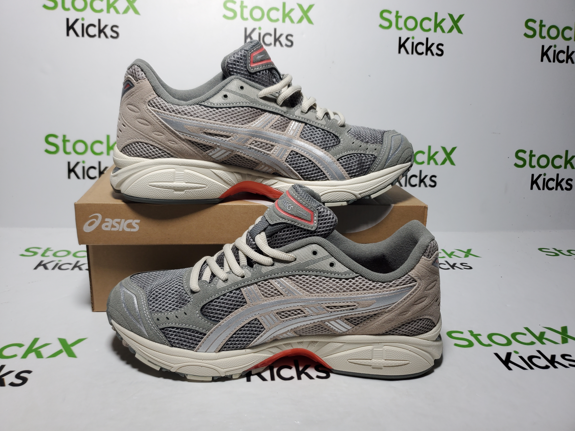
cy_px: 216
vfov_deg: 53.1
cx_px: 288
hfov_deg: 67.3
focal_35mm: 26
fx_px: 432
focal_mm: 4.3
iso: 50
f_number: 1.5
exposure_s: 1/500
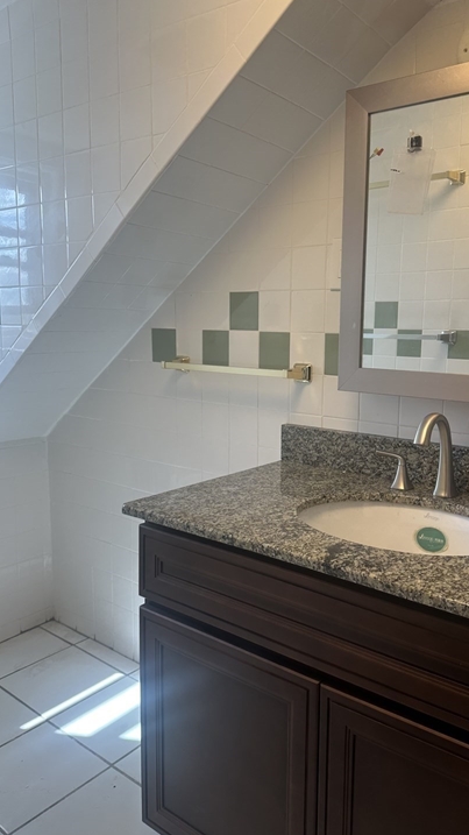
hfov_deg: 41.3
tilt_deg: -7.1
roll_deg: -0.6
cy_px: 403
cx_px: 275
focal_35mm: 28
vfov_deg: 67.9
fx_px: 619
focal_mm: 6.86
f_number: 1.78
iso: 64
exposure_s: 1/228
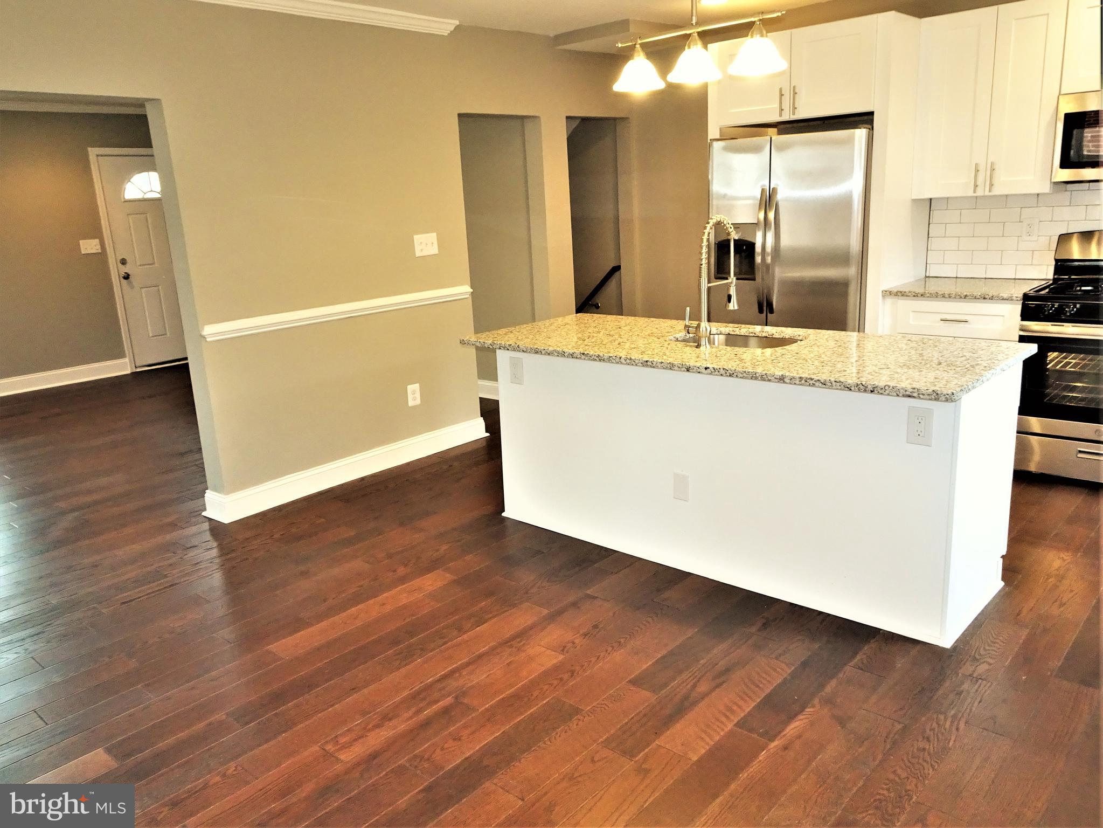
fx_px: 765
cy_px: 414
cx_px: 552
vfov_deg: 56.8
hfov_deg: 71.6
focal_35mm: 24
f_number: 3.5
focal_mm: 4.1
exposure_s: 1/30
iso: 320
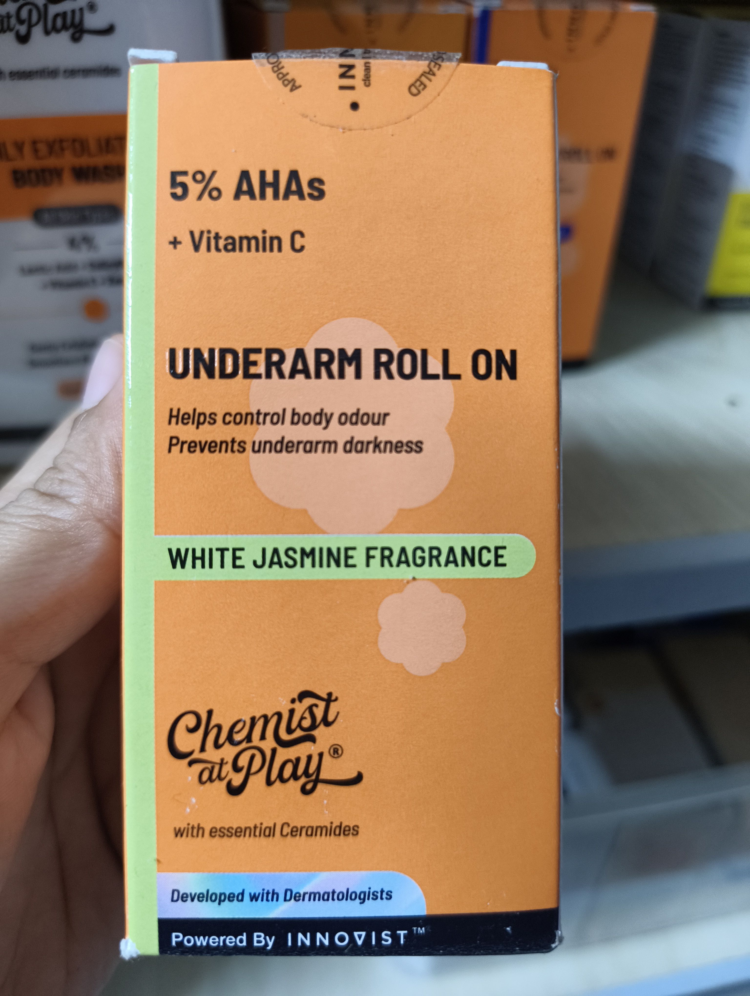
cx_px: 375
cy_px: 498
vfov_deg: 71.5
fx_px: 692
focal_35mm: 24
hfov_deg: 56.9
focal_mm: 5.56
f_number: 1.87
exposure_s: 1/50
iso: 1104
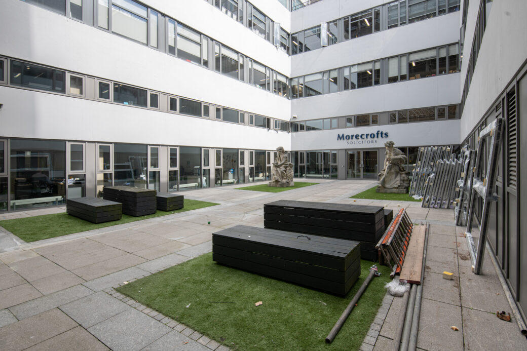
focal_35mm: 17
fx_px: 249
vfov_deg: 70.4
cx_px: 264
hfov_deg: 93.3
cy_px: 176
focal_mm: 17
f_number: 8
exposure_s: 1/250
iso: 200
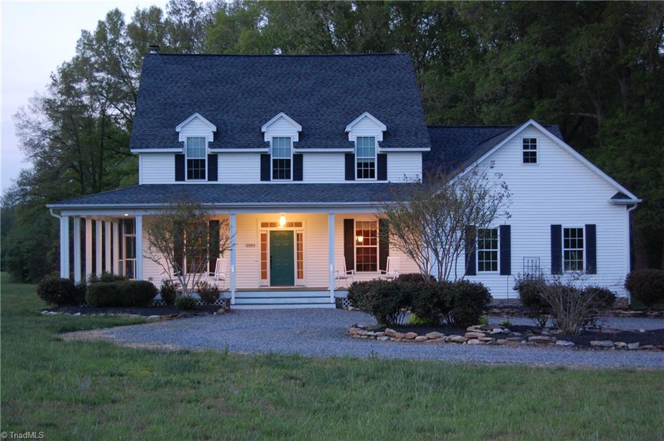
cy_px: 220
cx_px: 332
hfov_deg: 33.4
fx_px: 1105
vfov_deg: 22.6
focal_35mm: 60
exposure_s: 1/15
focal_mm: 40
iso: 800
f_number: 5
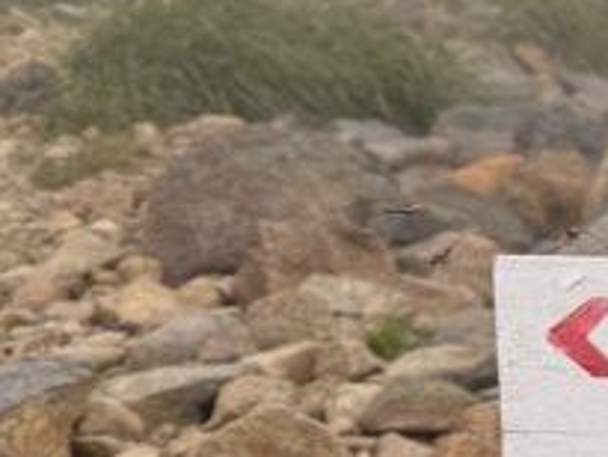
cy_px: 534
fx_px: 2109
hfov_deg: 13.4
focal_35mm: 120
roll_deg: +1.3
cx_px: 1326
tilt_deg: -18.9
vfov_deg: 12.1
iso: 80
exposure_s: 1/4167
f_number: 1.78
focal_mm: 6.76
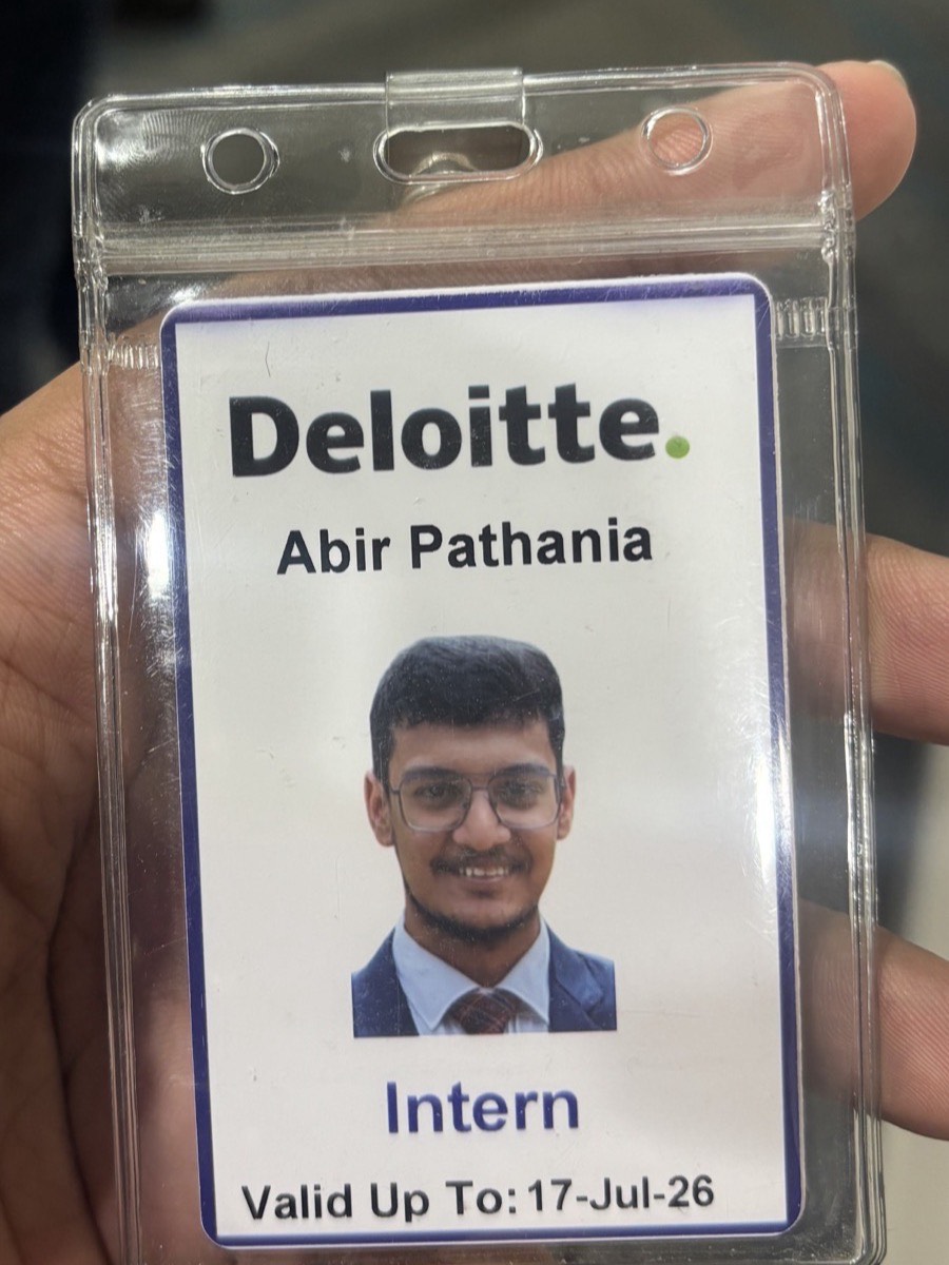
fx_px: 950
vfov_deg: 67.3
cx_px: 474
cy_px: 632
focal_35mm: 26
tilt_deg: -54.9
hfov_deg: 53.1
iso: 100
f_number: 1.6
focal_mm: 5.96
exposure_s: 1/50
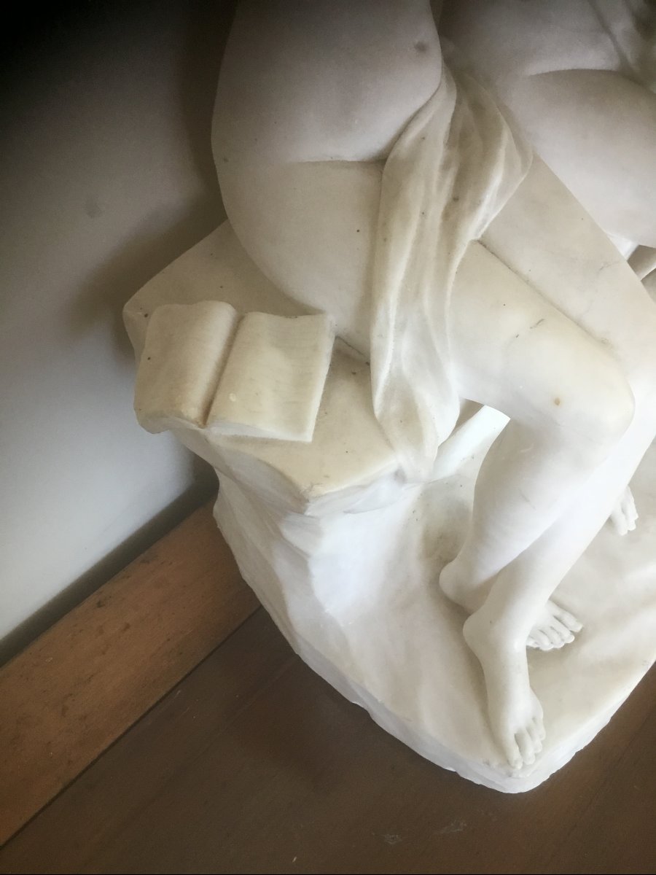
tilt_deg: -49.6
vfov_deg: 58.4
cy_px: 438
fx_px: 783
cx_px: 328
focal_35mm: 31
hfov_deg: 45.4
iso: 64
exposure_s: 1/33
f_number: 2.4
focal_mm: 3.3
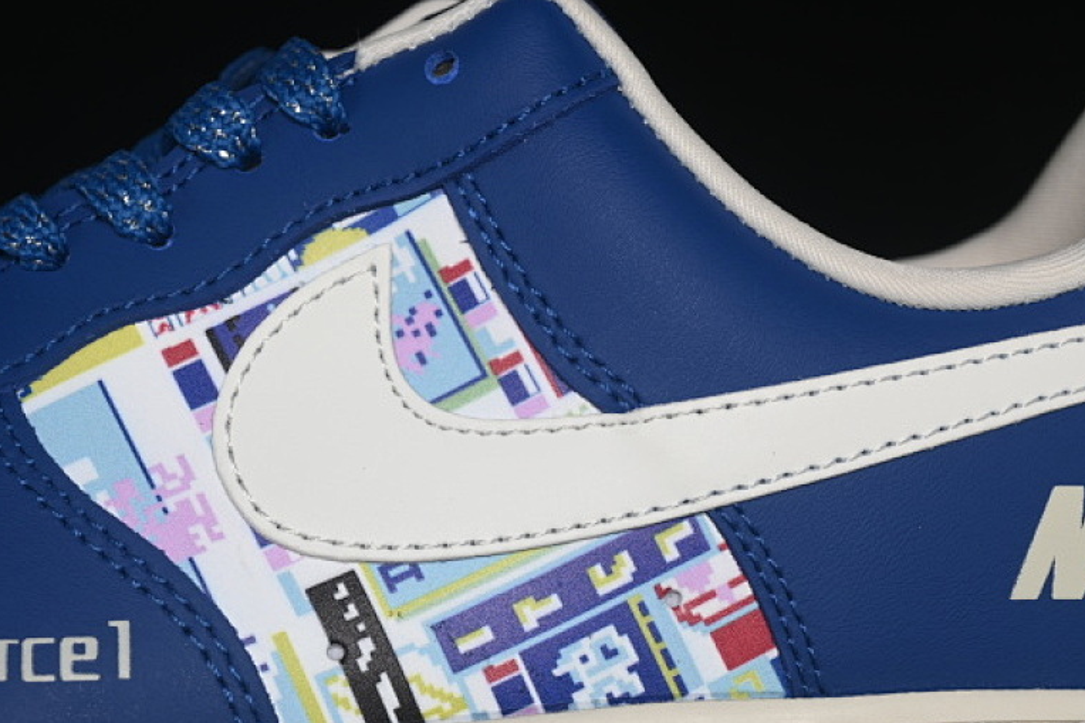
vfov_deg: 12.9
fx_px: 3194
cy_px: 487
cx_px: 486
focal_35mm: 106
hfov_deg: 19.3
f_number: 6.3
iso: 160
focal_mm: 50
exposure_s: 1/50
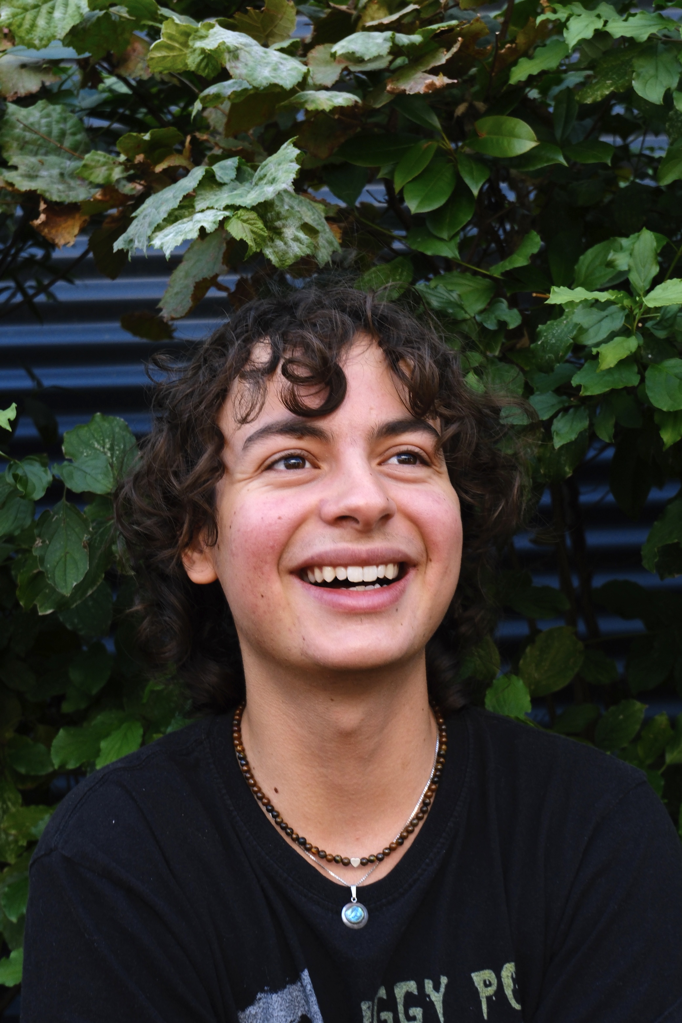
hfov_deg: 27.0
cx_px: 341
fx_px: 1421
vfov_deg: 39.6
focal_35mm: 50
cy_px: 512
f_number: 8
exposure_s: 1/180
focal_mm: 33
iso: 640
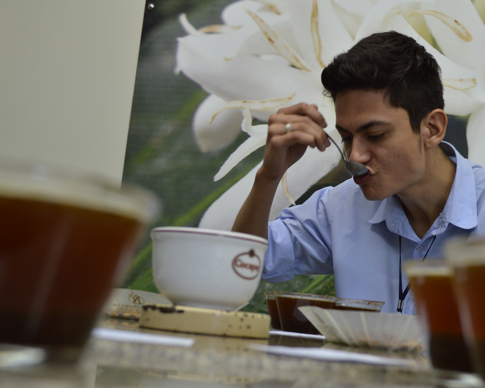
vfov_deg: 30.2
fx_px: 718
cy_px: 216
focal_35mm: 50
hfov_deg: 37.1
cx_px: 303
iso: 400
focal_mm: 26
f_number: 4.2
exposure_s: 1/40
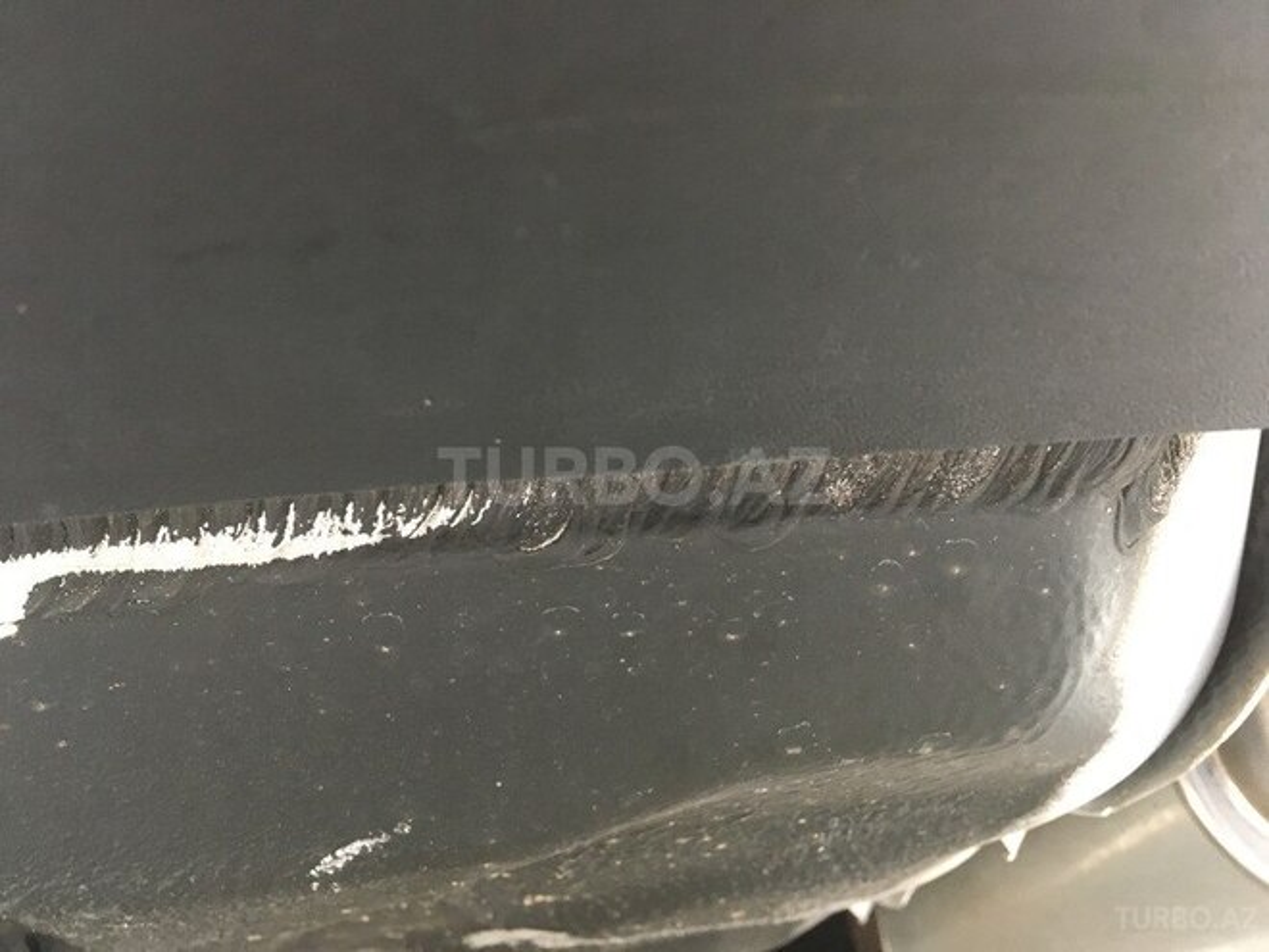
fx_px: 1063
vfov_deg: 48.2
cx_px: 634
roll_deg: +11.0
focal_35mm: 29
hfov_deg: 61.7
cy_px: 476
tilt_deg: +25.5
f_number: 2.2
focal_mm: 4.15
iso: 200
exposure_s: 1/25
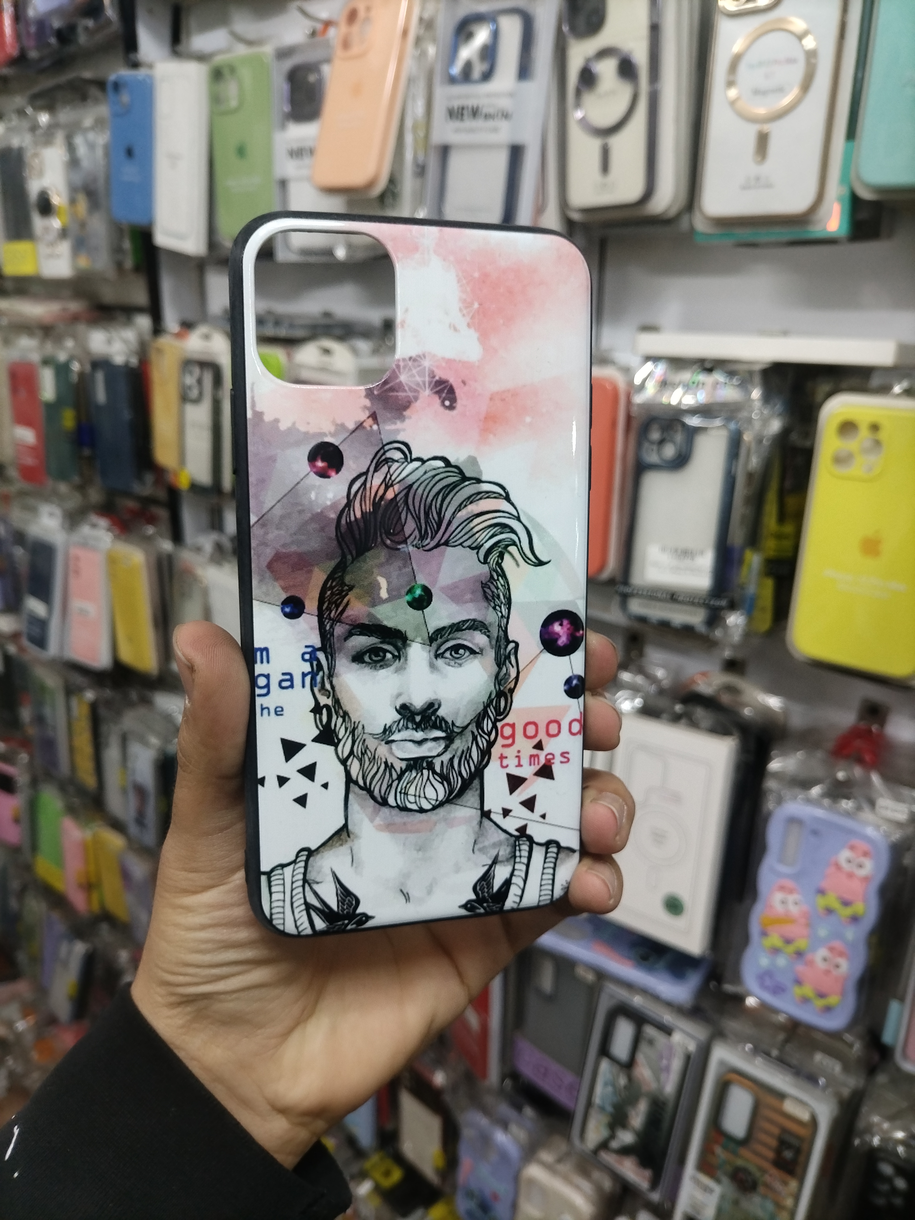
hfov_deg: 53.1
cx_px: 458
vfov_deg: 67.3
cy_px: 610
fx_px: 916
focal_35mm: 26
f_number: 1.8
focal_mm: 4.7
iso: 442
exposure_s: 1/100
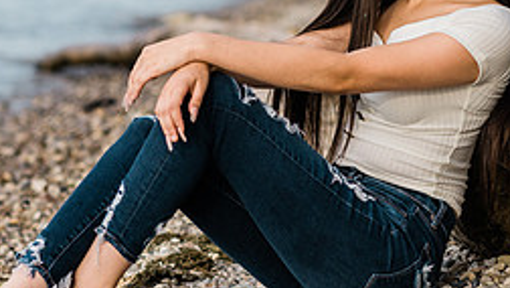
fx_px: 2773
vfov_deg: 5.9
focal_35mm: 205
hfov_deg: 10.5
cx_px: 233
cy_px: 97
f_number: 2.8
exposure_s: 1/1250
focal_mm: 85
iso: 200
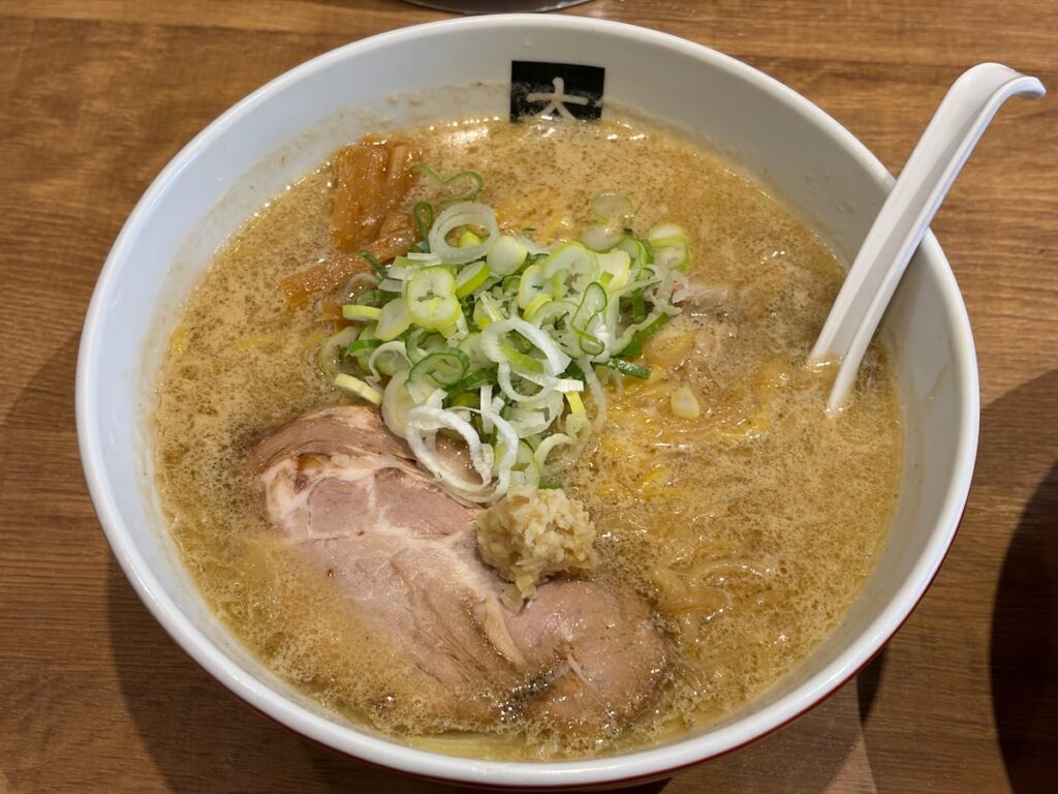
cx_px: 529
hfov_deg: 36.8
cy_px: 397
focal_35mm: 52
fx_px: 1589
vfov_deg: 28.0
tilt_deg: -57.8
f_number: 1.6
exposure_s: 1/33
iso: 125
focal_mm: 5.96
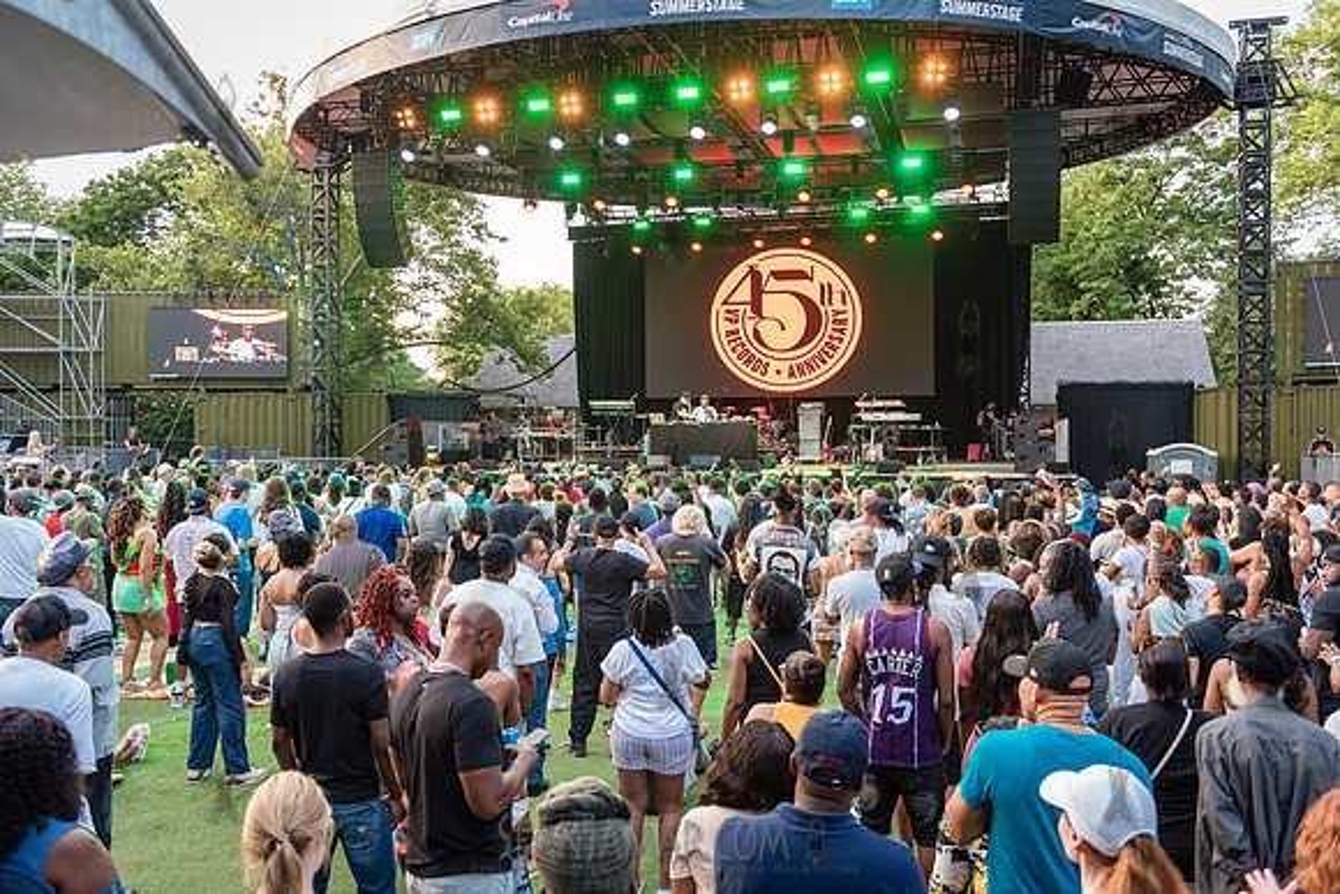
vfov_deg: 41.4
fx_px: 1182
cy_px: 447
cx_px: 670
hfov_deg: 59.1
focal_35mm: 32
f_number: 3.2
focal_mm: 31
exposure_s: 1/200
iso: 2000
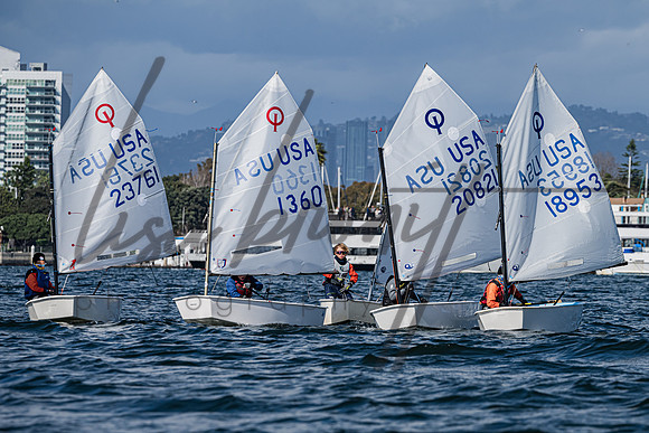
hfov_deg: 6.4
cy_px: 256
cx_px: 382
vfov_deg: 4.3
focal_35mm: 322
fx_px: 5806
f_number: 9
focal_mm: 270
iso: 320
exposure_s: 1/1250
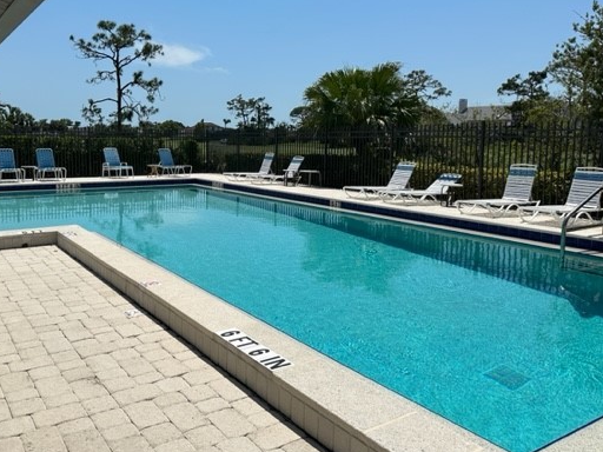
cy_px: 184
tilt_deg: -5.7
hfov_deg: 59.2
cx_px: 228
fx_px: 523
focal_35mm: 30
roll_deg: -0.4
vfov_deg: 46.6
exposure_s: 1/10753
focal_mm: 6.86
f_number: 1.78
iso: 80
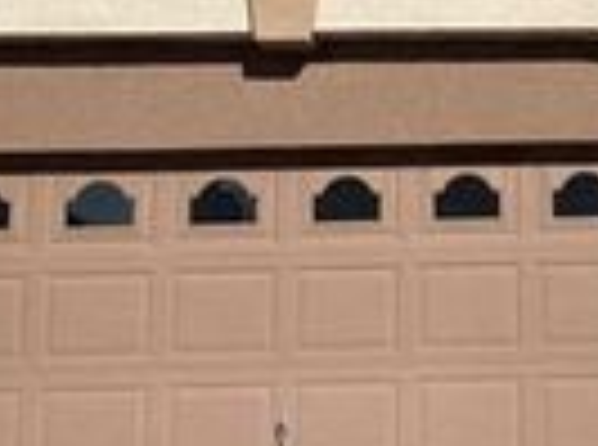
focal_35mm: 98
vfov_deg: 14.8
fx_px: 1688
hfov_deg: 19.6
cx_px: 562
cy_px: 7
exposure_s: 1/6410
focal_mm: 4.25
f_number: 1.8
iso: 32
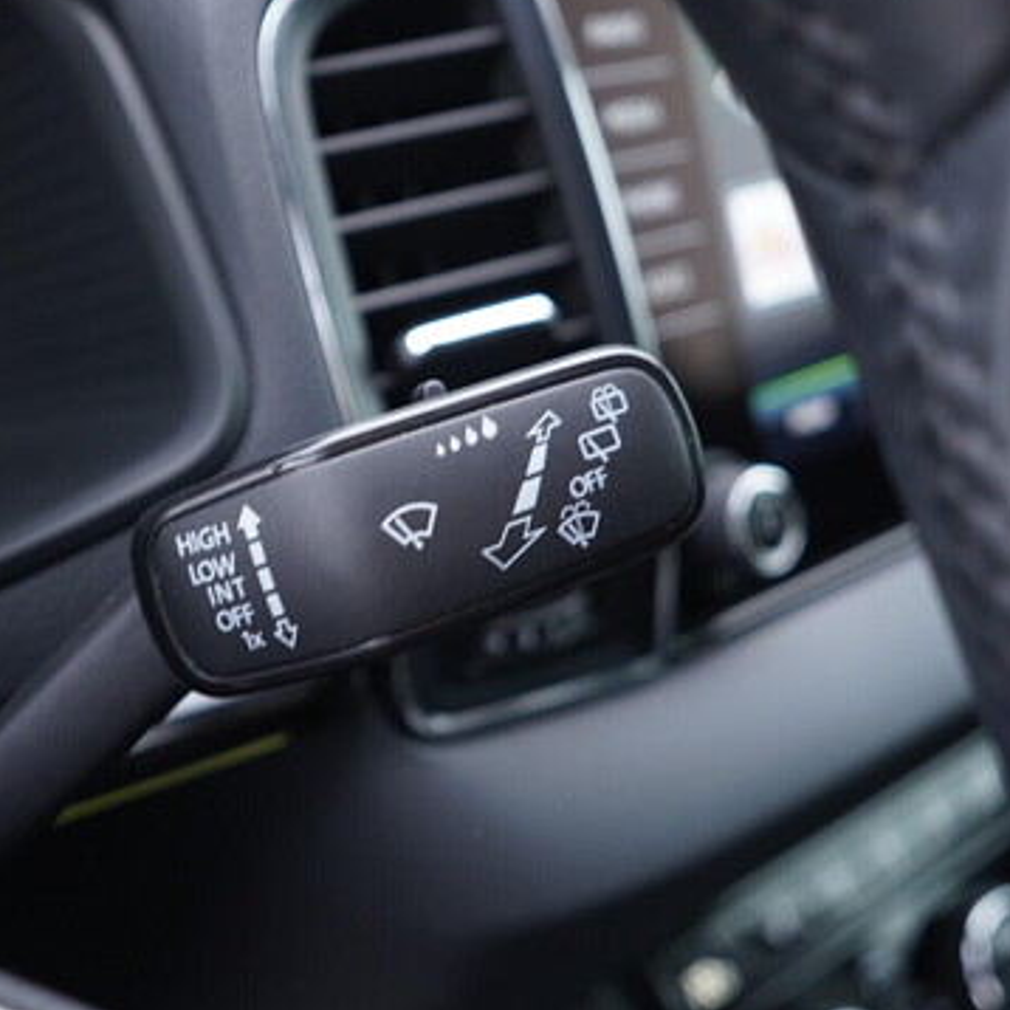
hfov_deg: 35.6
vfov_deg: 36.1
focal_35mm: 47
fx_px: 1551
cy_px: 498
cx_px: 313
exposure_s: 1/40
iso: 400
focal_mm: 24
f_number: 2.8
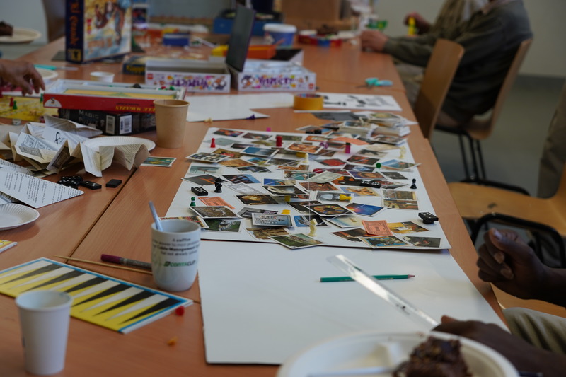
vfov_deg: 21.2
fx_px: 1006
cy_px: 188
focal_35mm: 64
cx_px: 283
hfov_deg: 31.4
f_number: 4
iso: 400
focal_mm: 64
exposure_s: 1/160
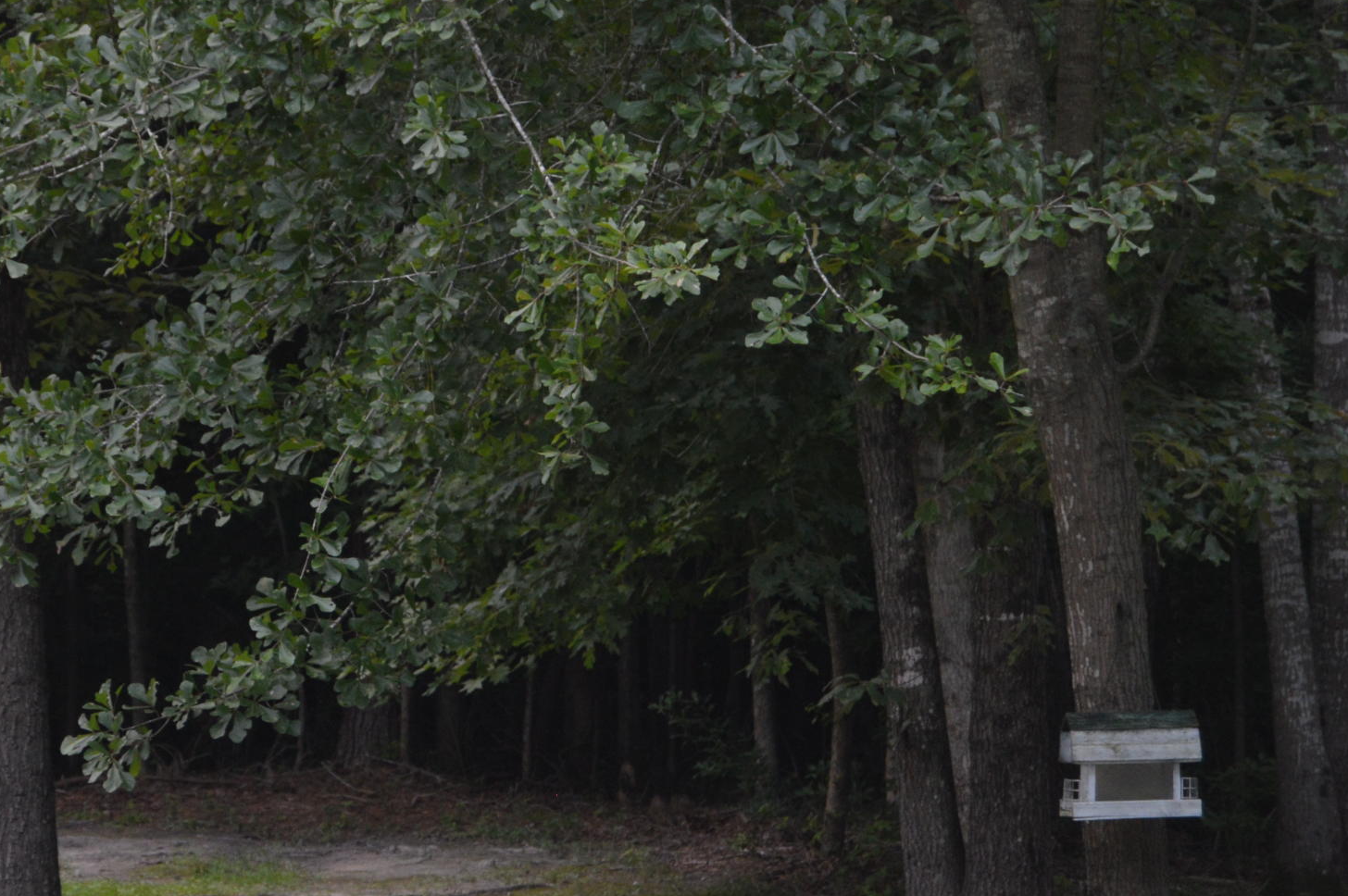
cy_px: 414
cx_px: 318
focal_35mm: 170
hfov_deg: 12.1
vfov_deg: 8.1
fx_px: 6361
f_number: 5.6
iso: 640
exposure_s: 1/60
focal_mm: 55
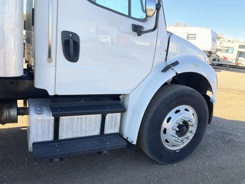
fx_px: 205
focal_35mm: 29
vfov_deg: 48.2
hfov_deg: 61.7
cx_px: 122
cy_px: 92
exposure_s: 1/500
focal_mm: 3
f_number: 1.8
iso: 25
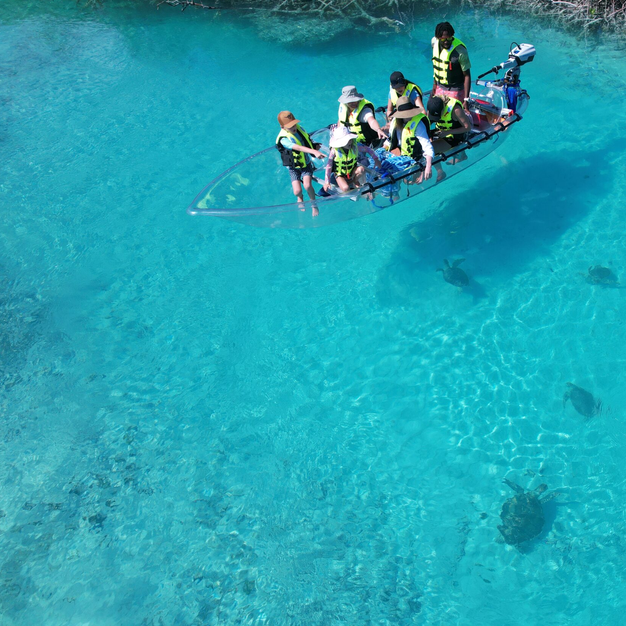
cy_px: 313
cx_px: 482
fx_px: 593
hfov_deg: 52.7
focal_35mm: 29
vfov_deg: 55.6
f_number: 2.8
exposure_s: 1/500
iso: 100
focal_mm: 8.38
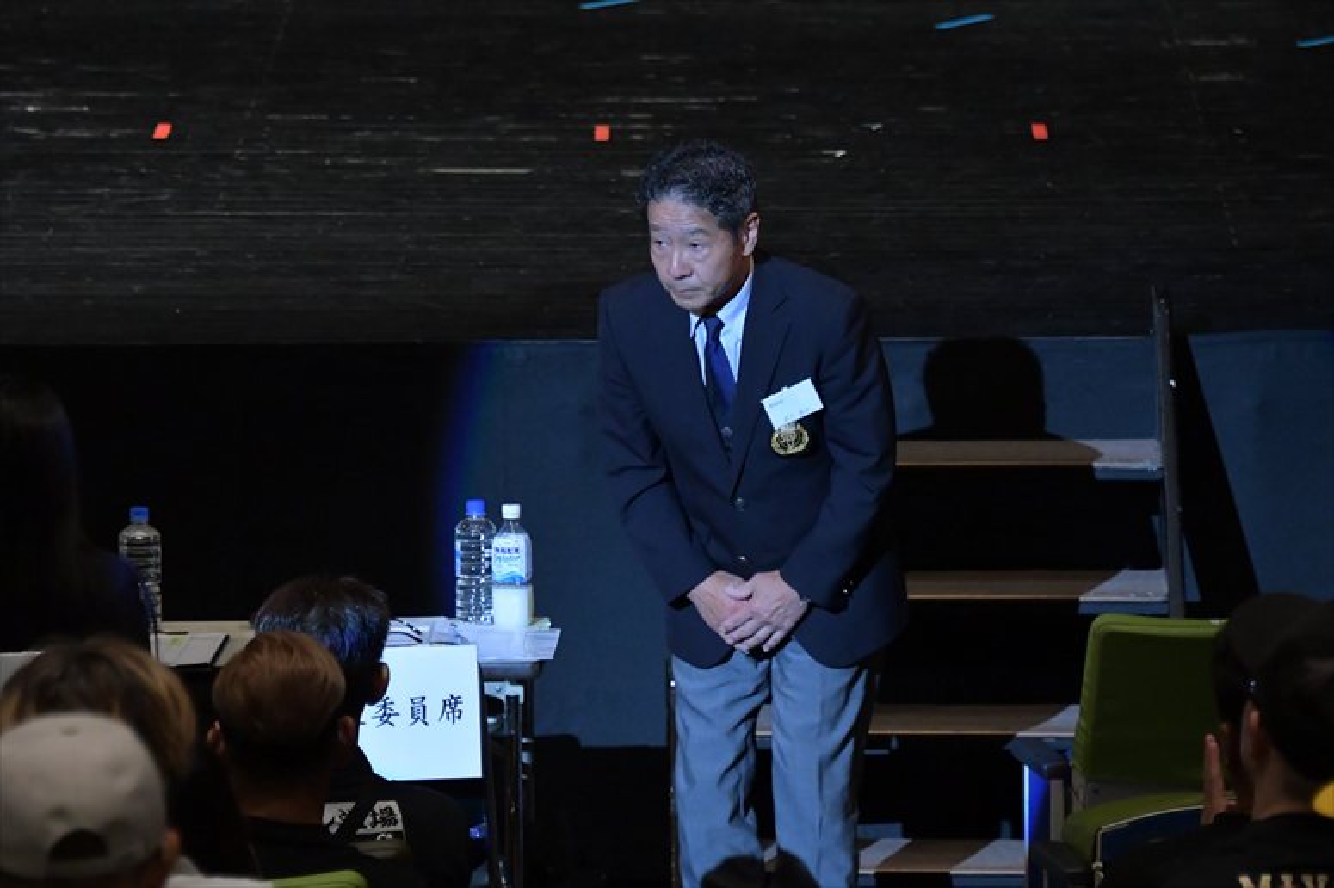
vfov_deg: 4.4
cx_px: 667
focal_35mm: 315
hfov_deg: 6.5
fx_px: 11667
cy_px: 444
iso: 5000
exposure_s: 1/400
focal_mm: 210
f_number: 5.6
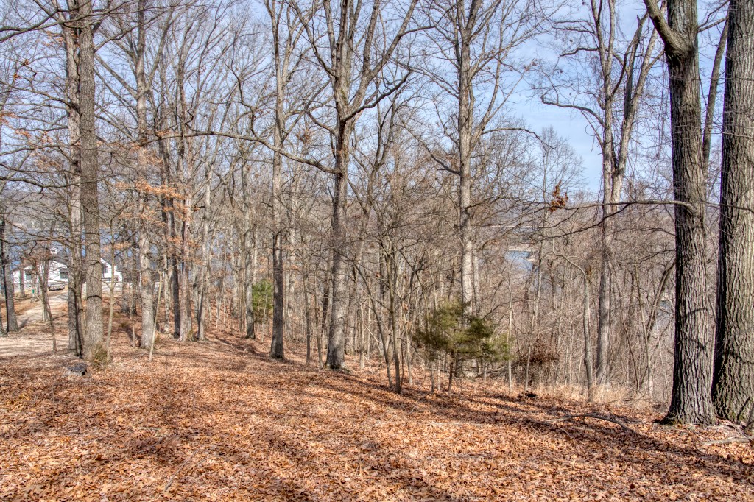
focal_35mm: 30
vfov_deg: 43.6
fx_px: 628
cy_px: 251
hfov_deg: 61.9
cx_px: 377
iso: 100
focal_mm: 30
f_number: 4
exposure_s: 1/60
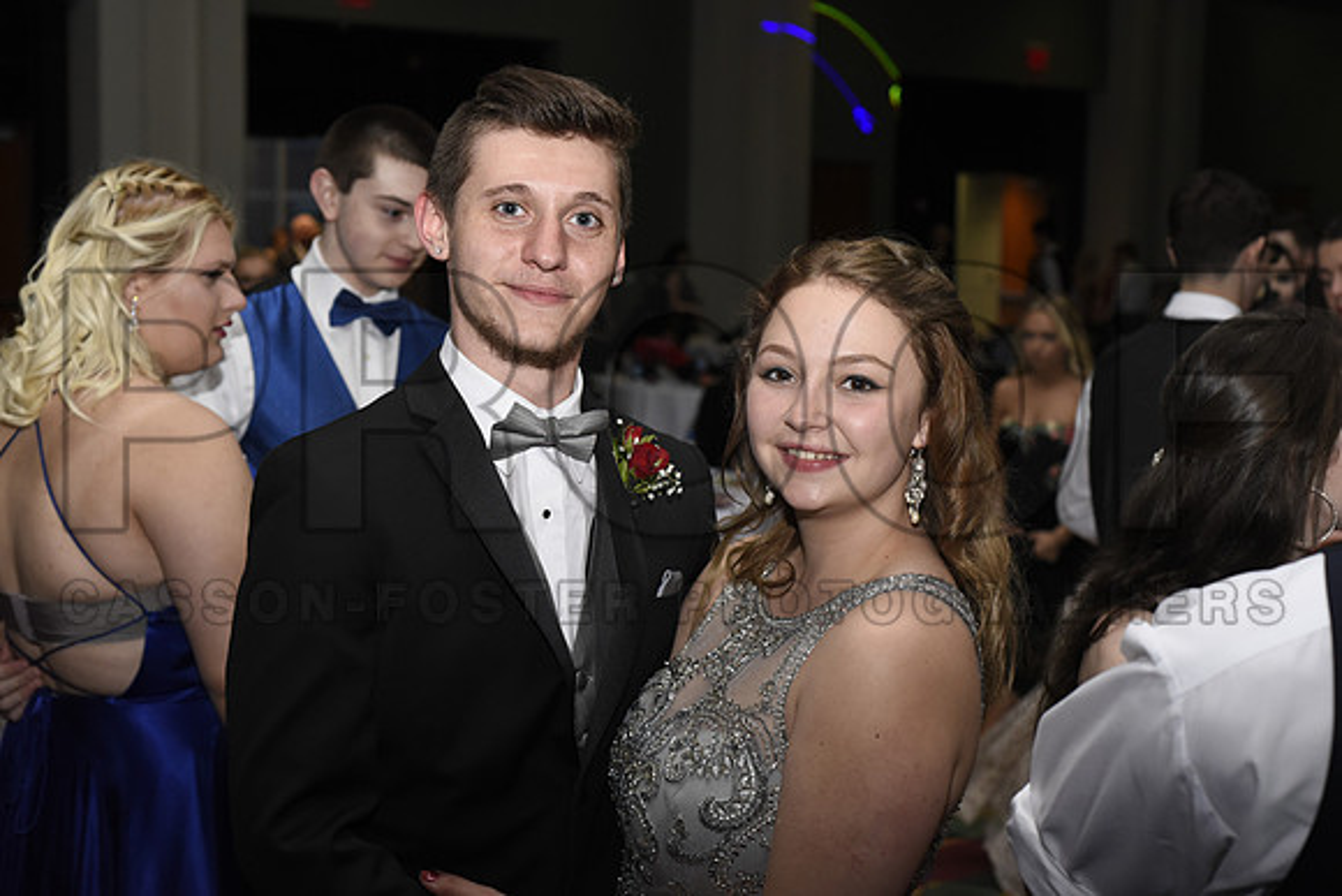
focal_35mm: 50
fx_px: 1864
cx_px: 671
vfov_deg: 27.0
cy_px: 448
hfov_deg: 39.6
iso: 2500
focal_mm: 50
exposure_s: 1/200
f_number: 5
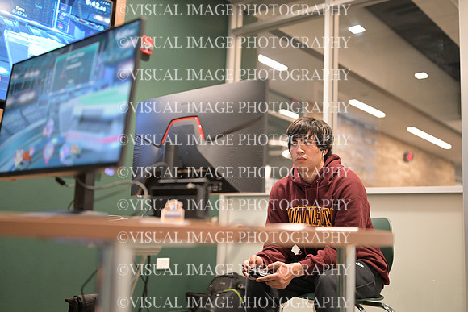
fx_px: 520
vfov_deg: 33.4
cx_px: 234
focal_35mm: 40
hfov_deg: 48.4
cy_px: 156
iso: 2800
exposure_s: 1/400
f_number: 1.4
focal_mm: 40
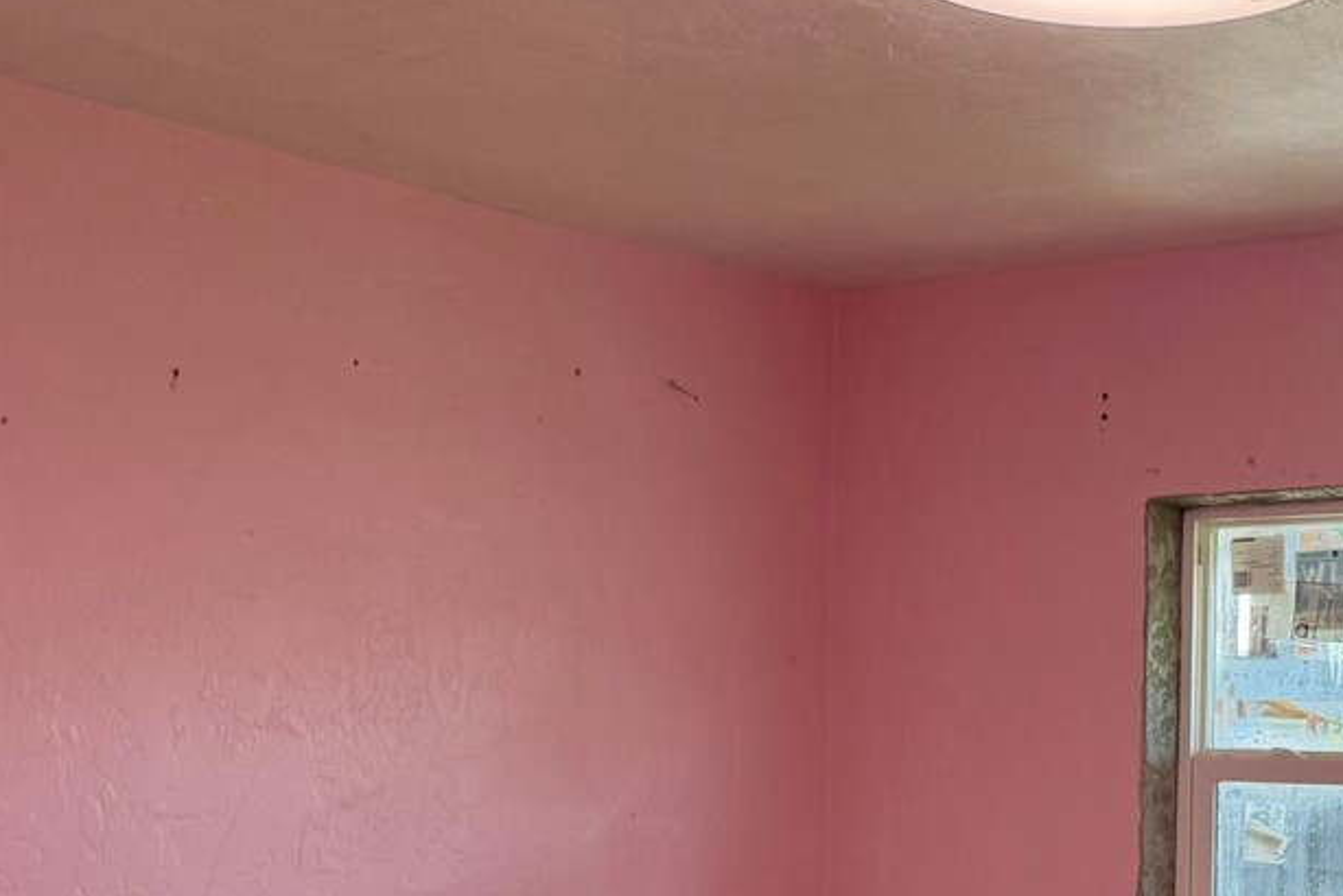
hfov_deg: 30.3
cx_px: 1041
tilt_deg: -0.4
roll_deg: -1.6
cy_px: 726
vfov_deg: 20.7
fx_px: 2426
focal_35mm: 65
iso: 80
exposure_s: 1/172
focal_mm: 6.76
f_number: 1.78
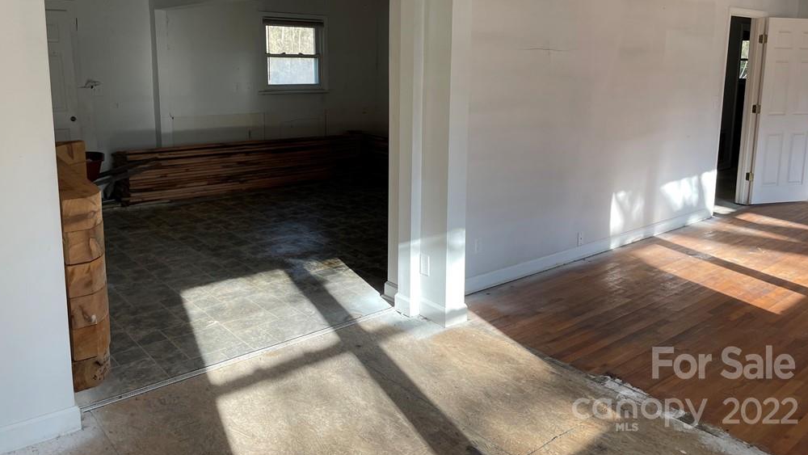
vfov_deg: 39.7
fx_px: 621
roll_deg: -0.4
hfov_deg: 66.1
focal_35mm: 29
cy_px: 154
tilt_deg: -9.1
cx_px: 401
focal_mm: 4.2
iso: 32
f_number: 1.6
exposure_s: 1/156
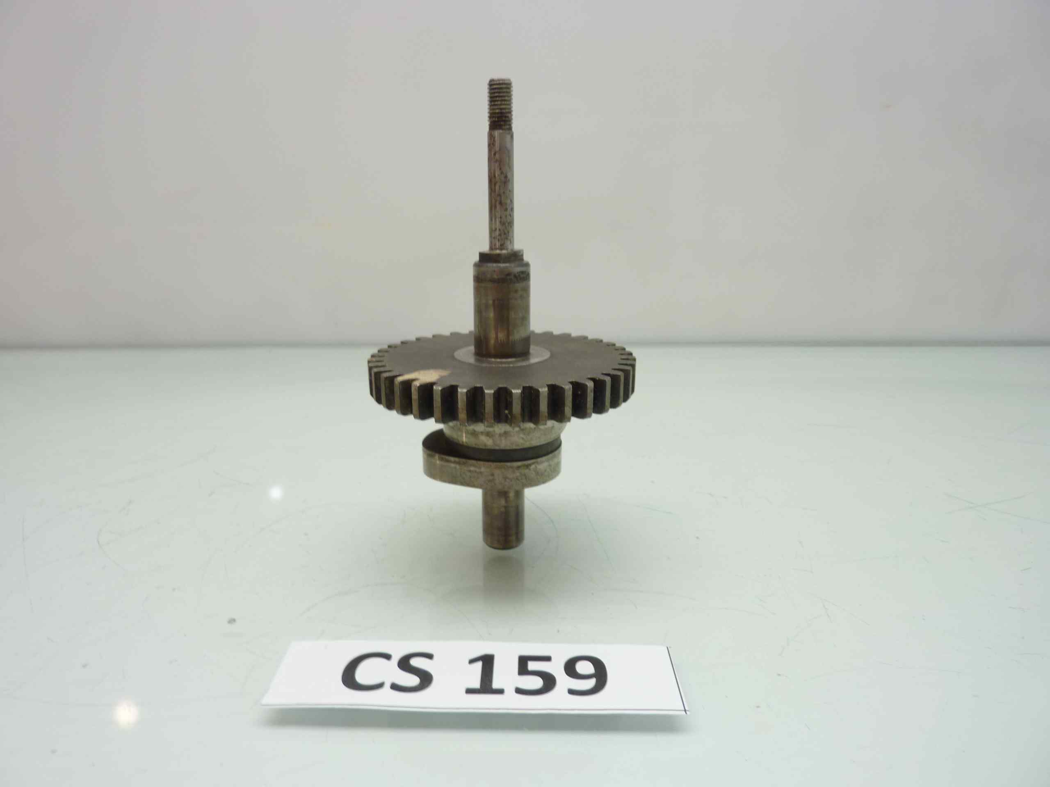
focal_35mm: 25
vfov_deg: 54.9
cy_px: 394
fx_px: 758
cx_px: 525
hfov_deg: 69.4
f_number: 3.3
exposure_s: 1/15
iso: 80
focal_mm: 4.1
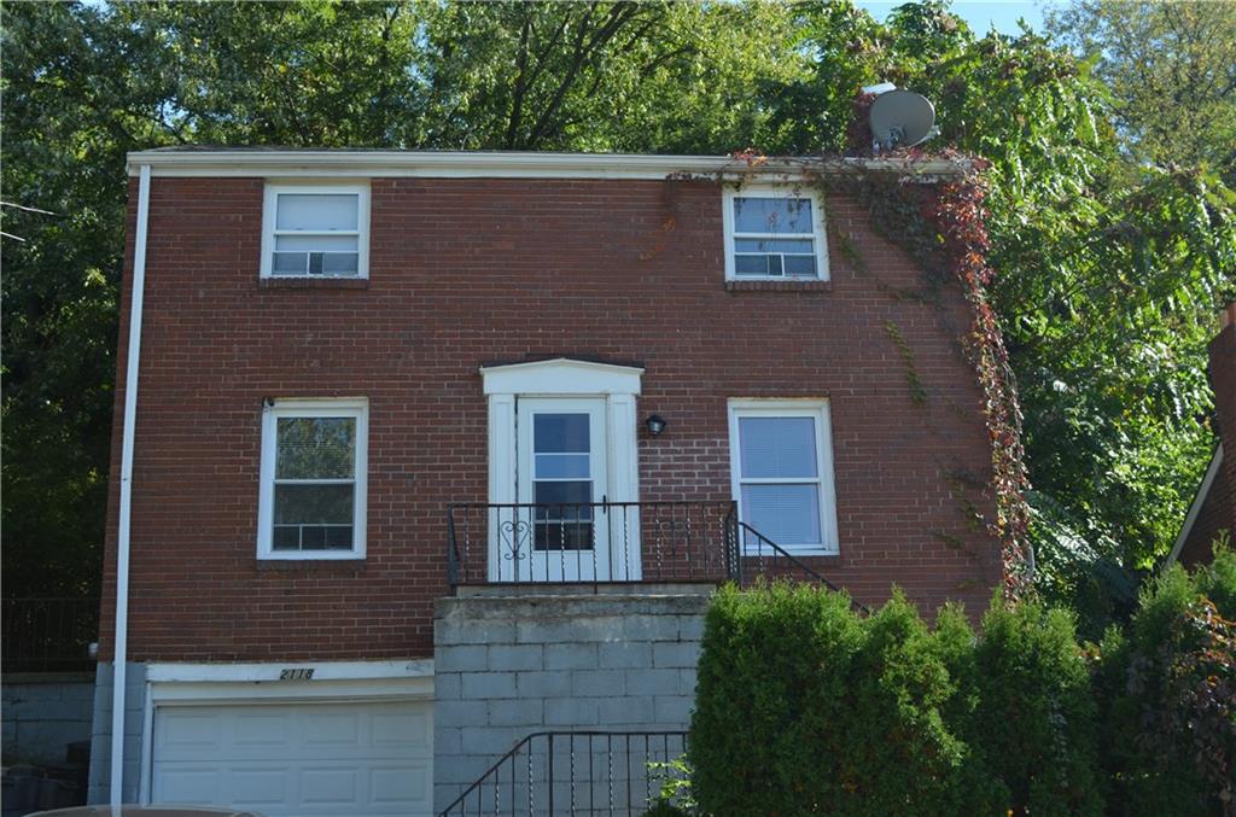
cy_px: 408
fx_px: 1541
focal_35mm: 45
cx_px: 618
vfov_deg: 29.7
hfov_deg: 43.7
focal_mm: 30
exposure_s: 1/200
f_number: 7.1
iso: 200
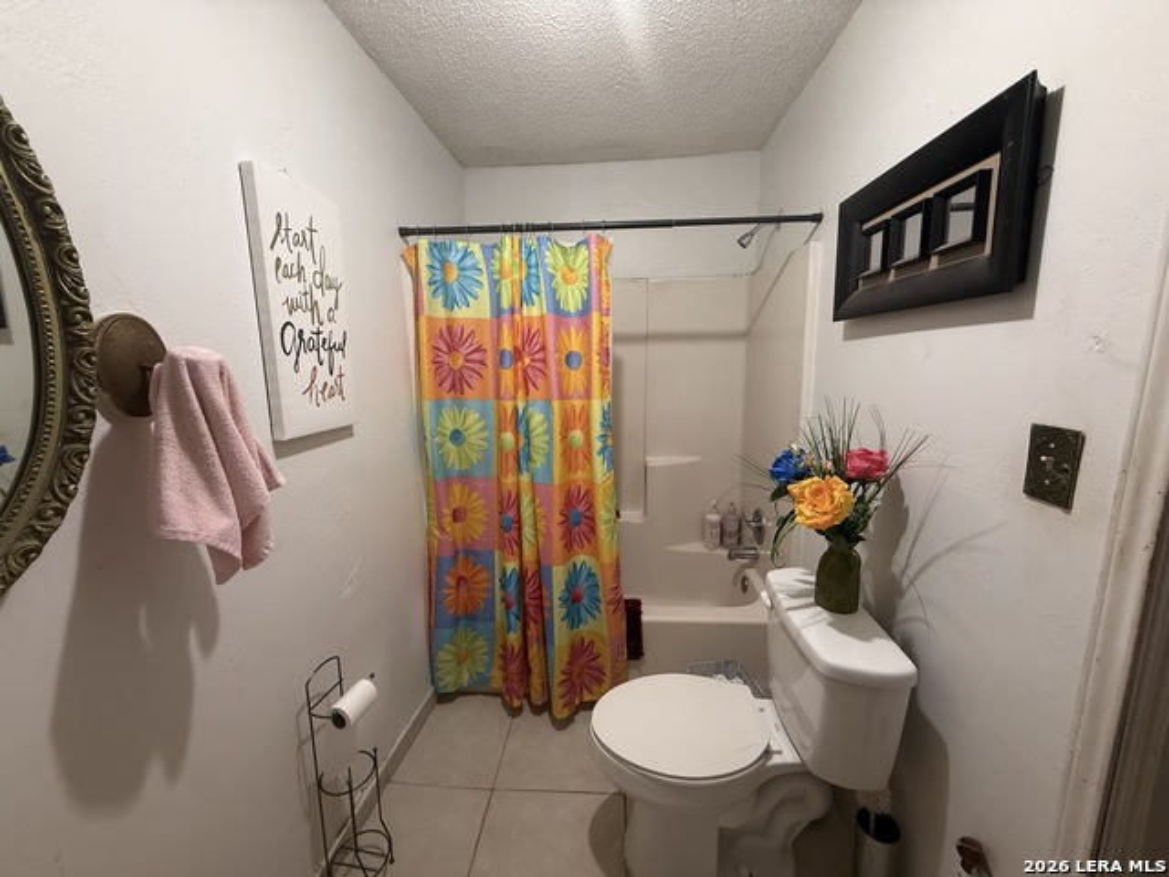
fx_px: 473
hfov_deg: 102.1
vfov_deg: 85.7
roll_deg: +2.2
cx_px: 584
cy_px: 438
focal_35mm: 14
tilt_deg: -9.6
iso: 250
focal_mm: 2.22
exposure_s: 1/60
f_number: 2.2
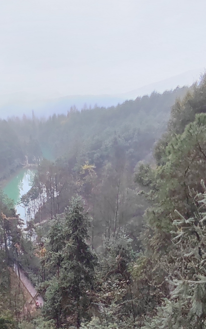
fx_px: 350
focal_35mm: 39
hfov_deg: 32.2
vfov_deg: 49.4
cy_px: 224
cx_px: 55
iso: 108
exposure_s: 1/100
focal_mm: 1.68
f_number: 2.2
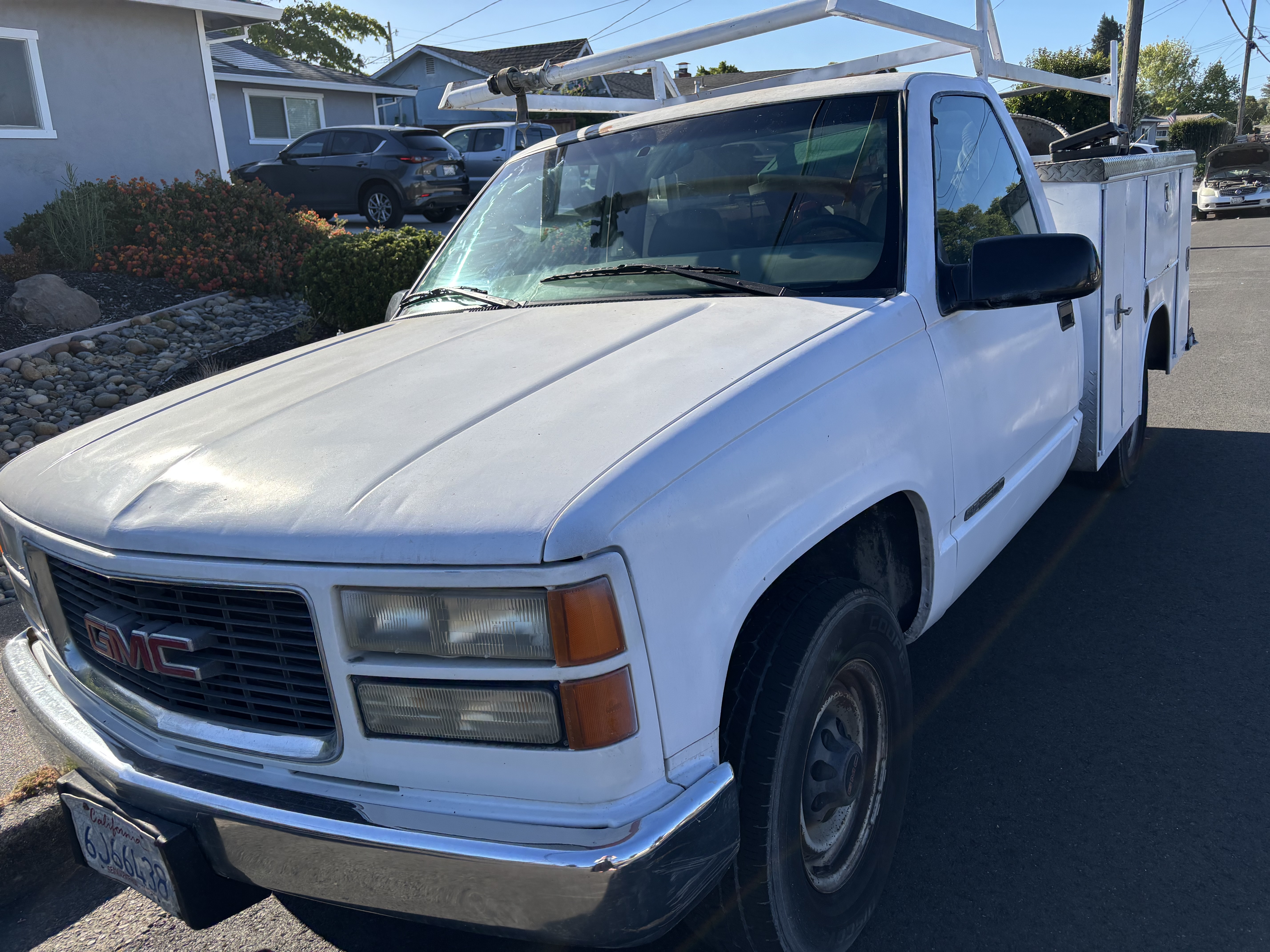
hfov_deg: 67.3
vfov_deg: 53.1
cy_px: 476
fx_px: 954
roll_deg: +1.3
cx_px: 635
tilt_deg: -18.2
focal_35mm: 26
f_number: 1.6
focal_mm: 5.96
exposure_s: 1/2571
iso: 50
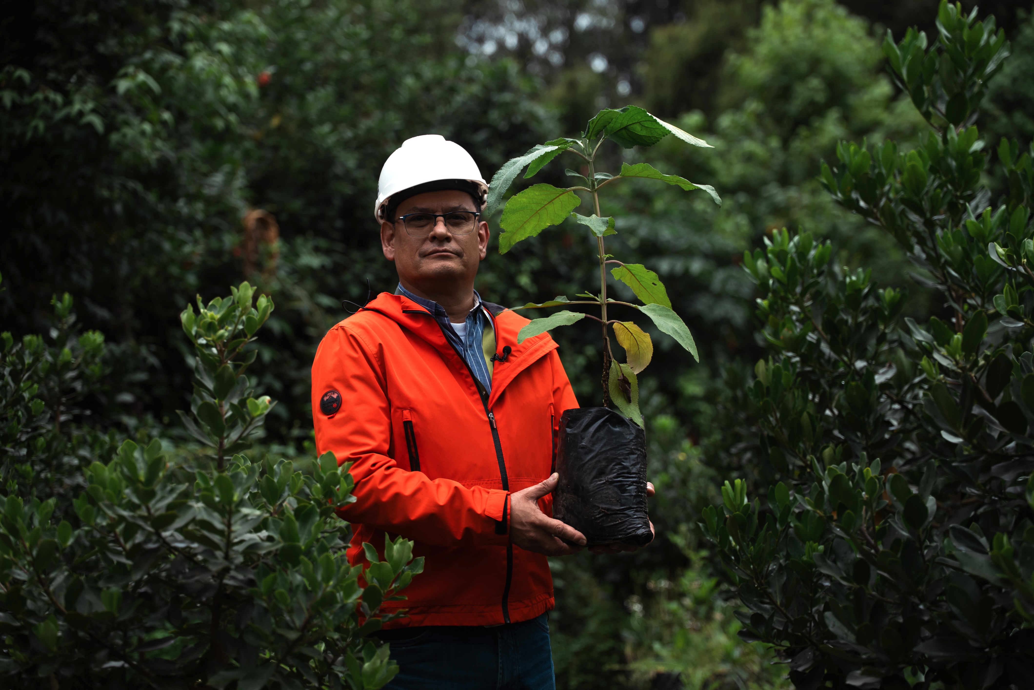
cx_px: 517
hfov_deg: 28.8
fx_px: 2012
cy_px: 345
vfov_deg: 19.5
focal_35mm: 70
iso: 80
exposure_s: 1/400
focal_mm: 70
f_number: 2.8
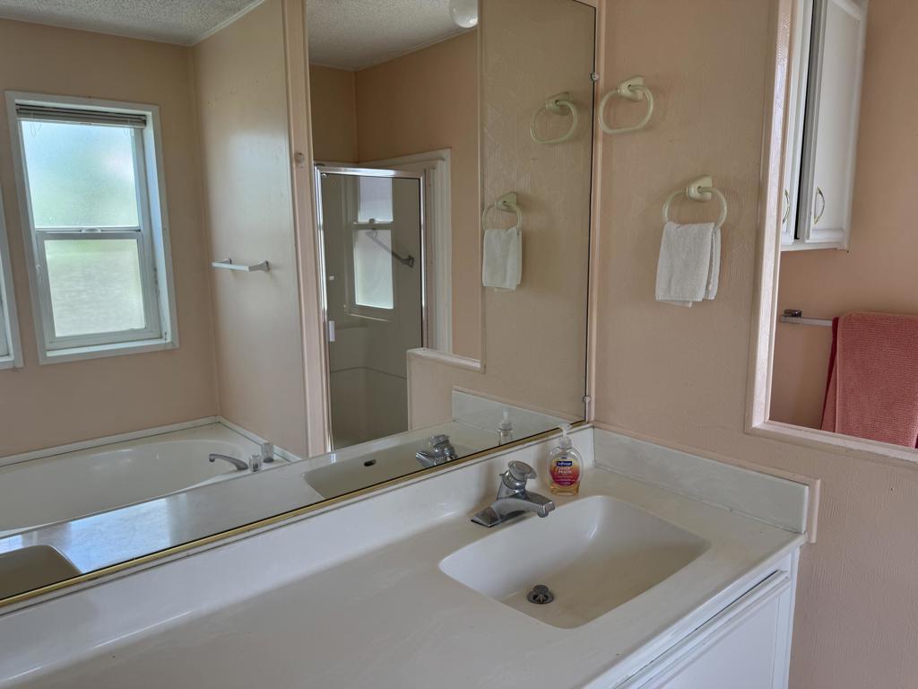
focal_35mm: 24
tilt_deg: -10.3
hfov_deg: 71.6
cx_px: 459
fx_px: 636
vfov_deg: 56.8
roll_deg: +1.5
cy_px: 344
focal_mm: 6.76
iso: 100
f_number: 1.78
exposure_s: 1/128
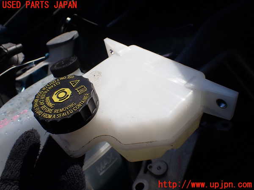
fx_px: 220
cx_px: 127
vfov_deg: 46.8
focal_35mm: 30
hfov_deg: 60.0
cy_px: 95
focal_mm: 5.4
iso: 100
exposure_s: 1/250
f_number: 9
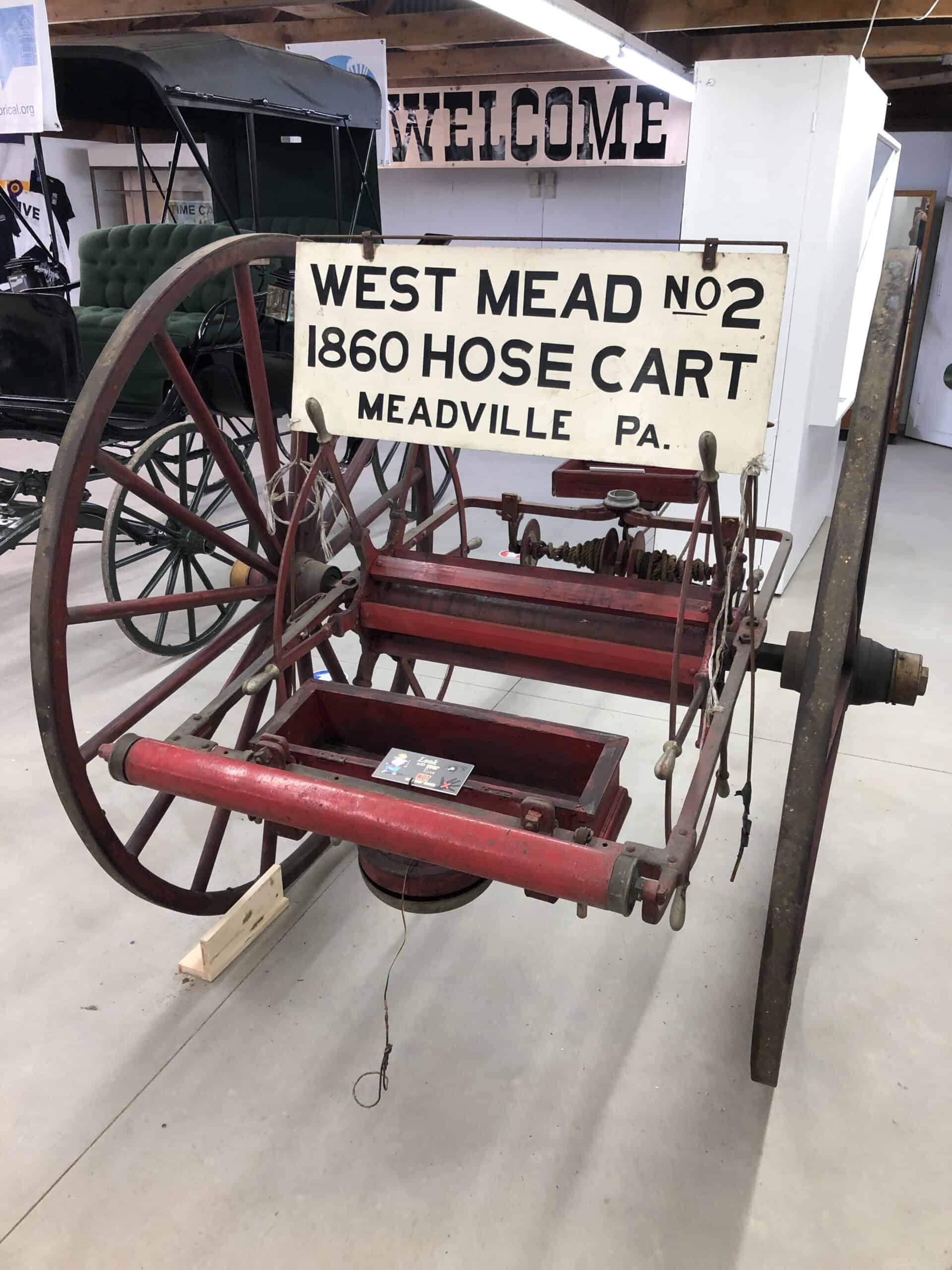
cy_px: 635
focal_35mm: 28
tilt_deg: -20.1
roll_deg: -1.0
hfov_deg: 49.7
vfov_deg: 63.4
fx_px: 1027
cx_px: 476
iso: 40
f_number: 1.8
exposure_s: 1/30
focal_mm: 3.99
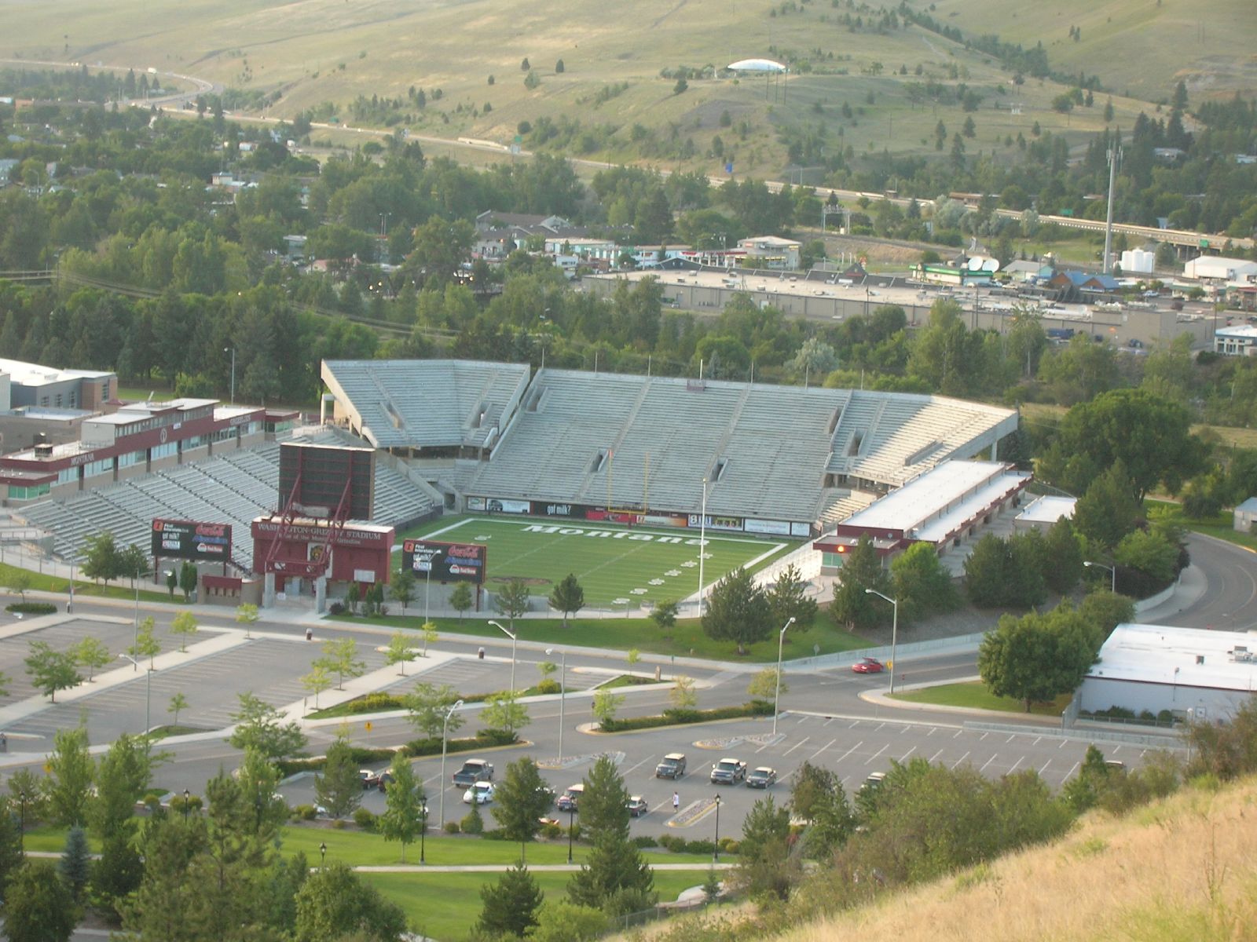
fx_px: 3413
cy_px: 471
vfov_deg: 15.7
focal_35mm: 94
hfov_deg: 20.9
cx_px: 628
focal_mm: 15.7
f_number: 4.7
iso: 50
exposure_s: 1/25.2
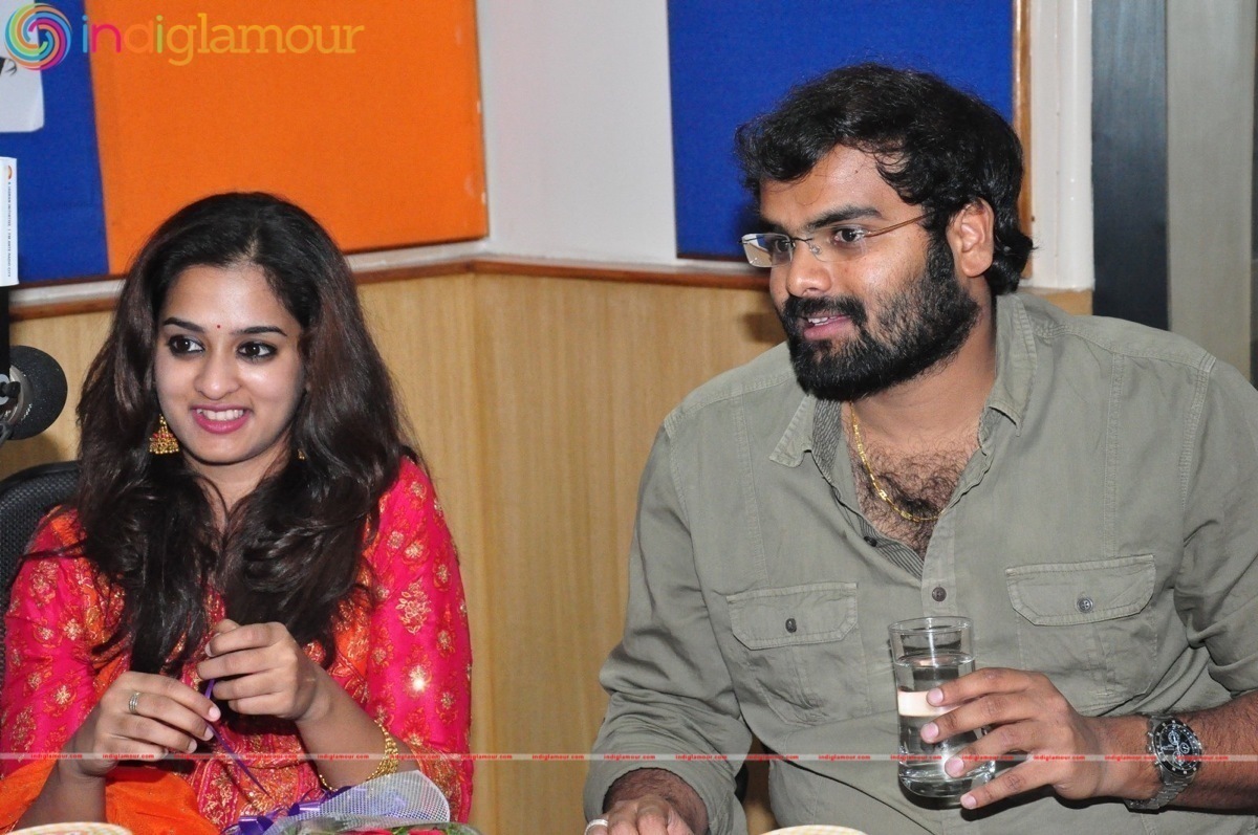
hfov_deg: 26.0
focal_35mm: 78
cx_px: 629
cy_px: 418
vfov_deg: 17.4
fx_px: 2722
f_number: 5
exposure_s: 1/125
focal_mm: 52
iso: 3200
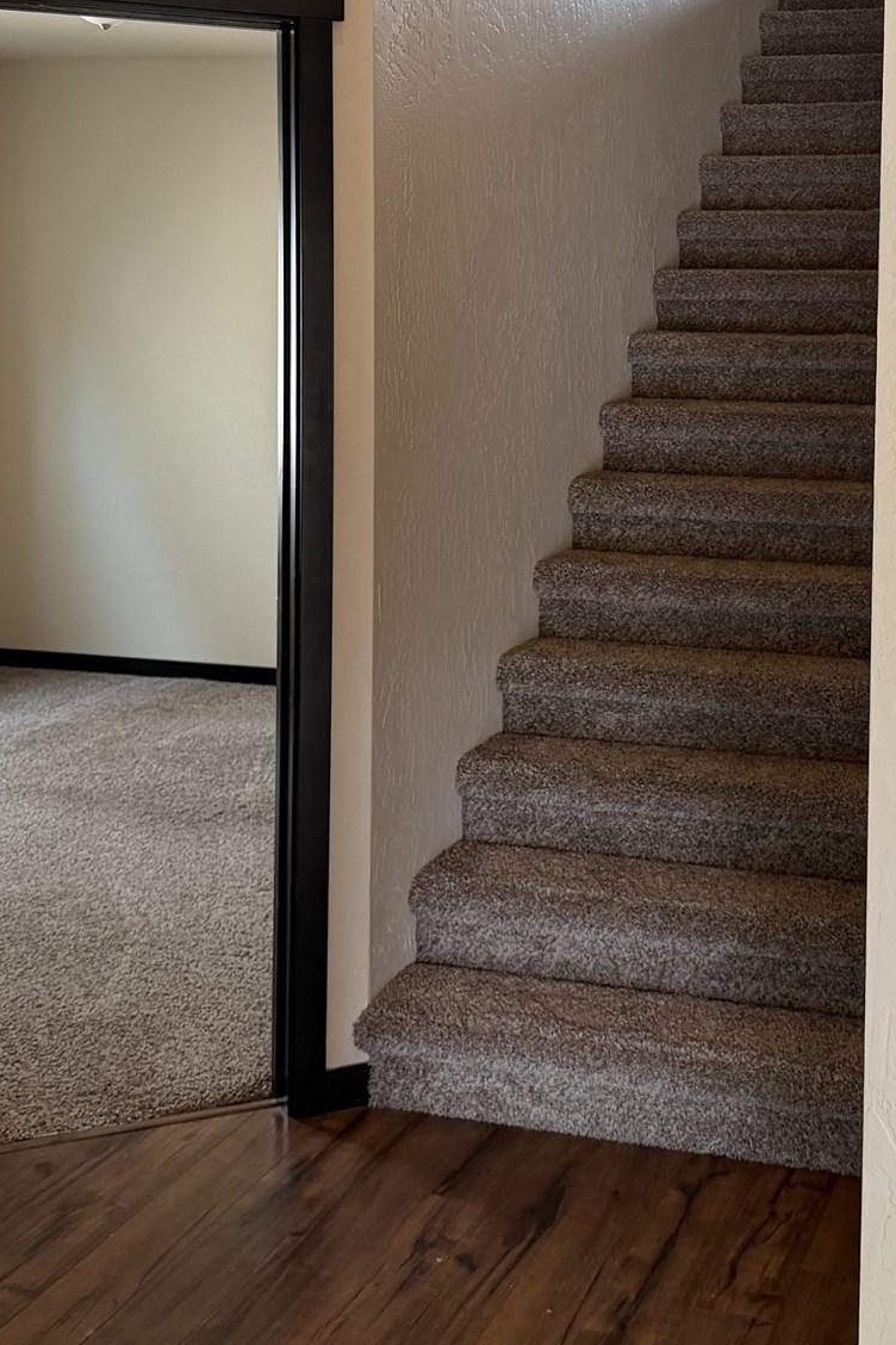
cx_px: 630
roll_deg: -1.2
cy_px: 396
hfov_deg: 26.3
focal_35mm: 51
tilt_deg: -2.9
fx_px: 1904
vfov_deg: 38.2
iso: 200
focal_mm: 6.76
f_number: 1.78
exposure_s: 1/60
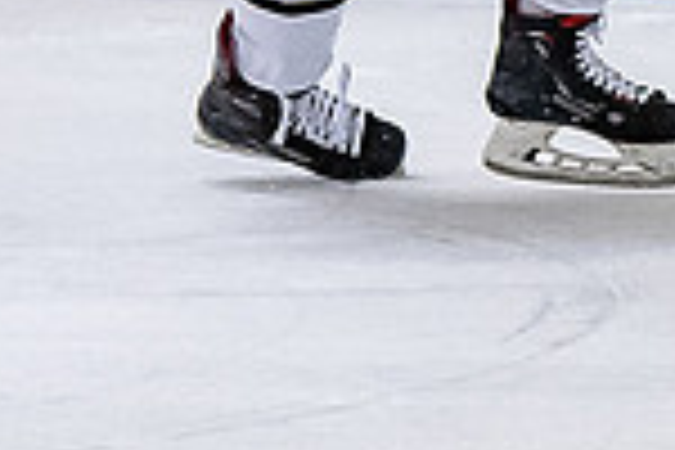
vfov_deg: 0.9
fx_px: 27129
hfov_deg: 1.4
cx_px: 589
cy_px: -524
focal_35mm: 1447
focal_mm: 120
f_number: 3.5
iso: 2000
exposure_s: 1/800
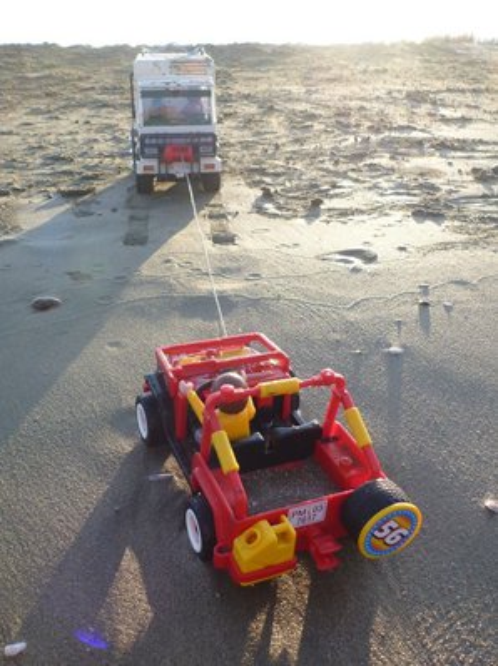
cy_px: 333
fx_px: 539
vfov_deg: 63.5
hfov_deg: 49.6
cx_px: 249
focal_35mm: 28
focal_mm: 4.9
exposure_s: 1/250
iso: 100
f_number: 3.3
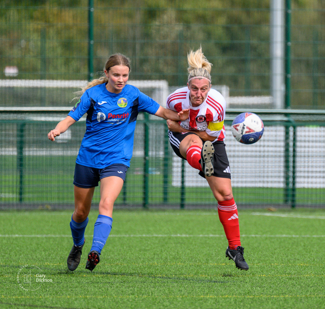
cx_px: 268
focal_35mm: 815
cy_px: 110
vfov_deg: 2.1
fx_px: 8447
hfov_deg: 2.2
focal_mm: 400
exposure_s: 1/1600
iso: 640
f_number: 5.6
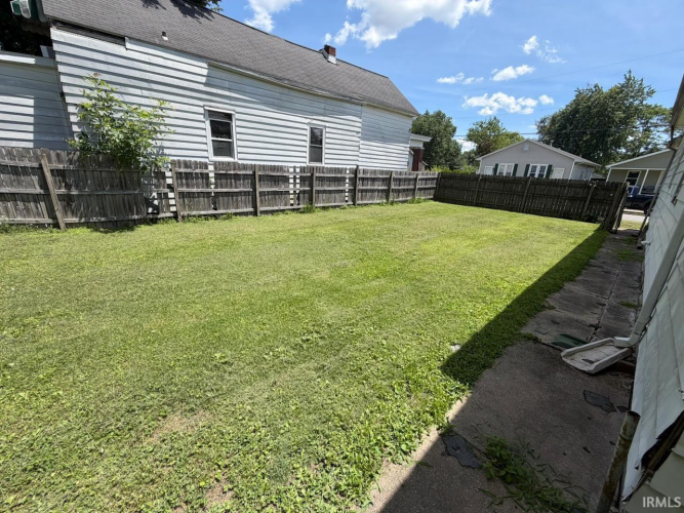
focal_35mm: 14
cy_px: 256
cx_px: 342
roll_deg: -3.1
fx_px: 277
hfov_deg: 102.1
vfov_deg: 85.7
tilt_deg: -18.3
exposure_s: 1/770
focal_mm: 2.22
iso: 32
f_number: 2.2
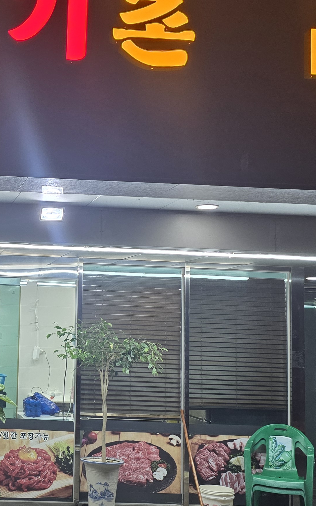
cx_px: -45
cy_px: 250
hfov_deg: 21.7
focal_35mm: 56
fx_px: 772
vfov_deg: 36.3
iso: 125
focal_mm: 6.3
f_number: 1.7
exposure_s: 1/120
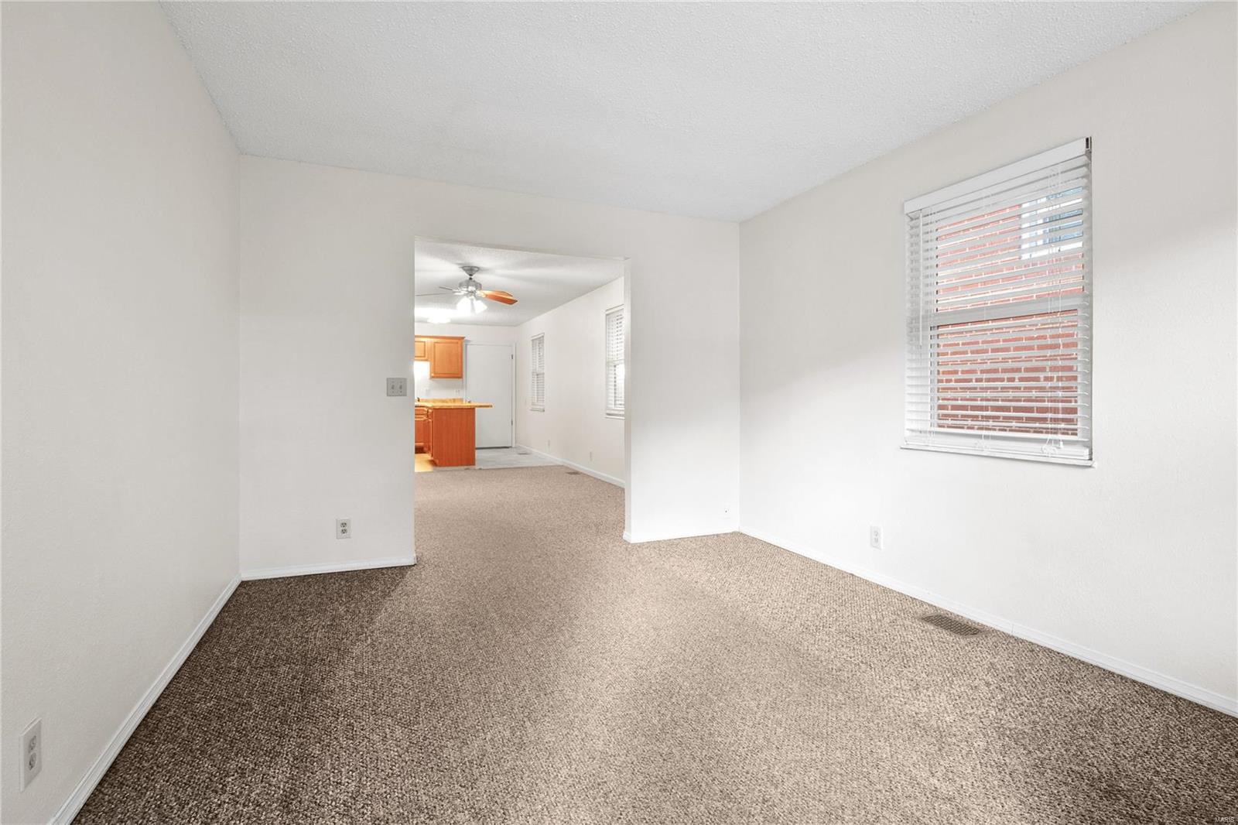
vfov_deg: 73.7
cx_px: 619
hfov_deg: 96.7
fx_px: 550
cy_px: 412
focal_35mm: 16
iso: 400
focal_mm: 8
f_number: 6.3
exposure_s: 1/1.67
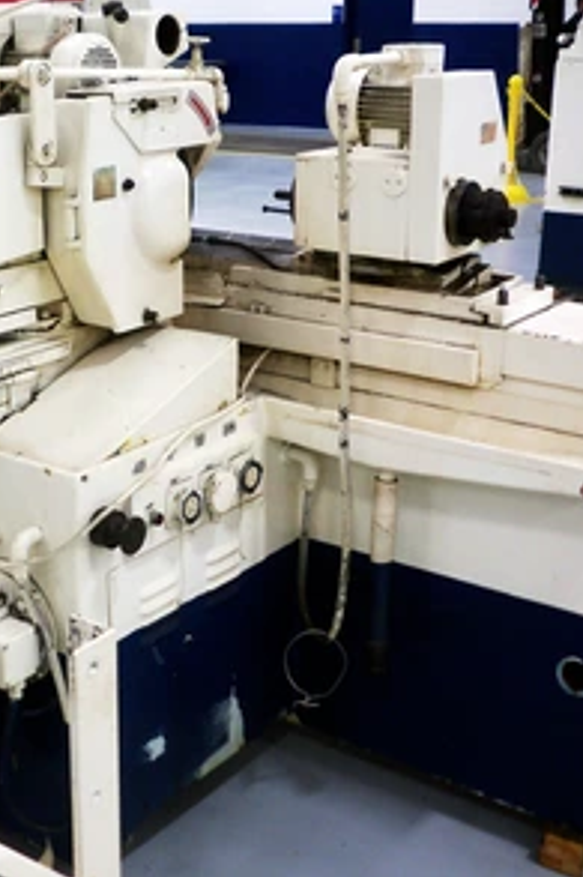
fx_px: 1313
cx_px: 96
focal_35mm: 54
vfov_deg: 36.9
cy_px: 431
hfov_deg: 24.5
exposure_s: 1/10
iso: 80
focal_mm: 6.3
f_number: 3.5
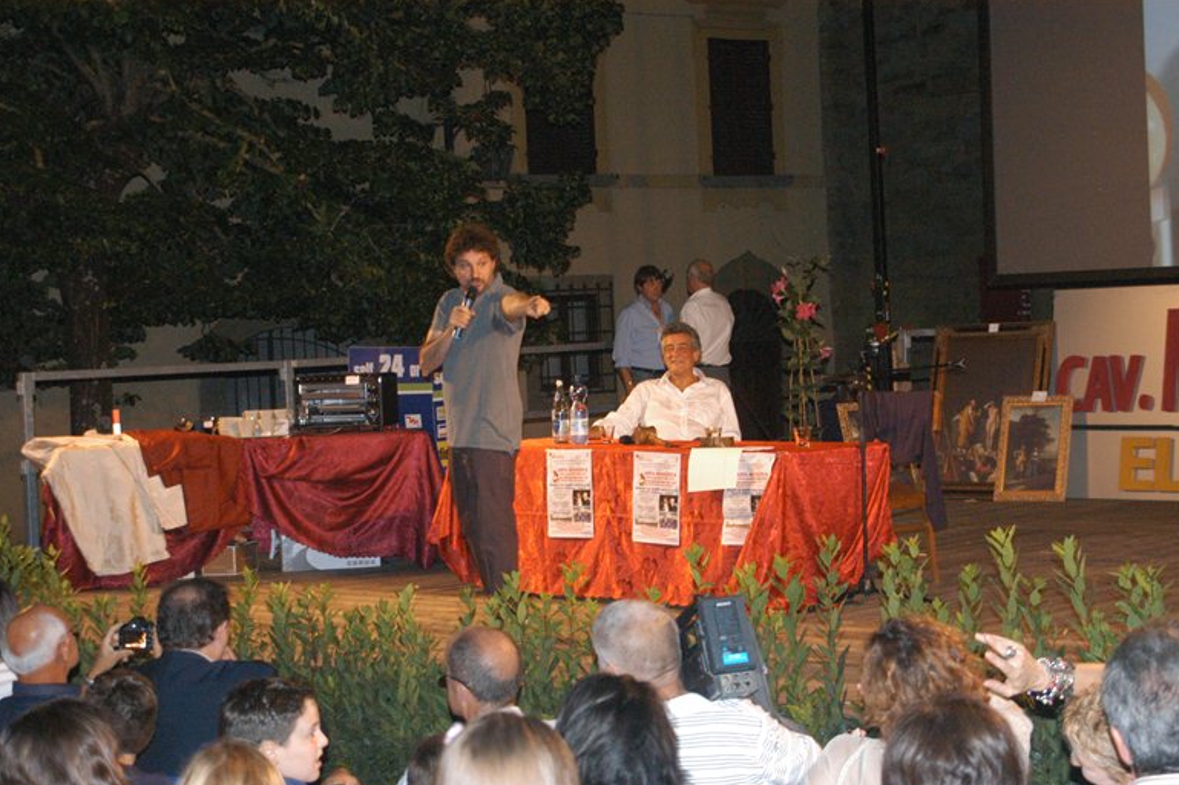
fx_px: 2553
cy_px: 402
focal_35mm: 78
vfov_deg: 17.5
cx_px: 603
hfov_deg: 26.0
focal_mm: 50
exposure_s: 1/60
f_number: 4.5
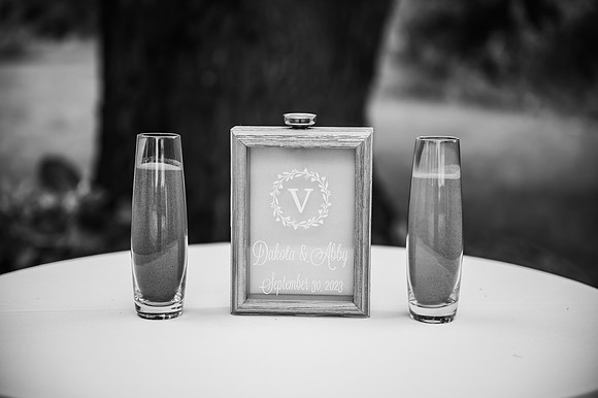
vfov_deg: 19.4
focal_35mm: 70
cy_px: 199
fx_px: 1162
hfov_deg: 28.9
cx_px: 299
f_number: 2.8
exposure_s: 1/1000
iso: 200
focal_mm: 70
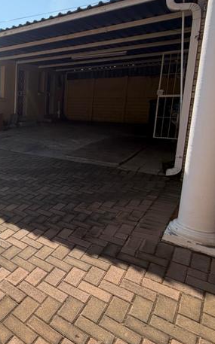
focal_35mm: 26
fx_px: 244
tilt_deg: -4.3
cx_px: -47
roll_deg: -1.4
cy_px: 135
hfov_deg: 36.2
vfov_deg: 69.6
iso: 25
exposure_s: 1/830
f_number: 2.2
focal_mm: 2.22
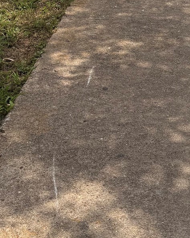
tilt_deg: -14.4
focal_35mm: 81
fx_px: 569
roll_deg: -0.1
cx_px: 141
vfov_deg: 21.4
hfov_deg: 18.8
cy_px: -67
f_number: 1.78
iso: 80
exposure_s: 1/4673
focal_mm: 6.76
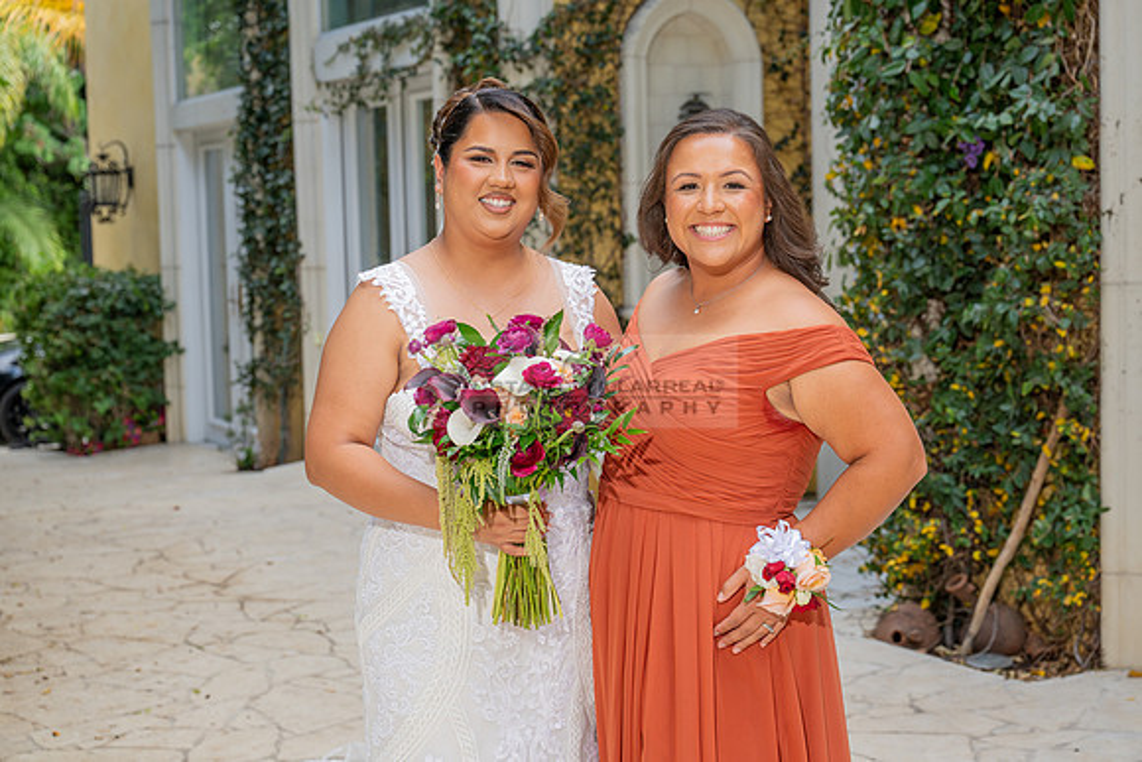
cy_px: 381
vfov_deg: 23.4
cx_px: 571
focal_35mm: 58
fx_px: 1840
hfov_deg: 34.5
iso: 200
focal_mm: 58
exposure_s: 1/200
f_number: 5
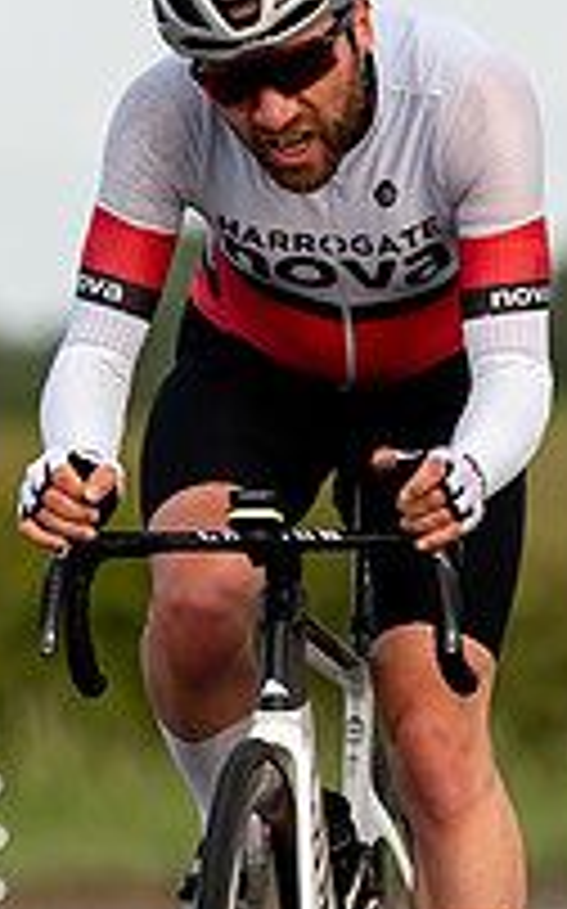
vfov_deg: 2.6
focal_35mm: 801
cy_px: 332
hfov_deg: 1.6
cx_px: 360
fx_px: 19832
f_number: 3.2
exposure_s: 1/1000
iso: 125
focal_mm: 200
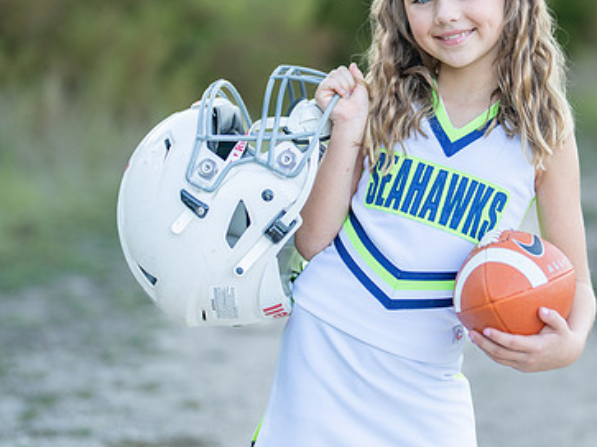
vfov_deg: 16.9
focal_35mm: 87
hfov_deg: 22.3
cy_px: 145
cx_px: 450
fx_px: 1500
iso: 100
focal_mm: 50
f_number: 1.2
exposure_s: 1/640
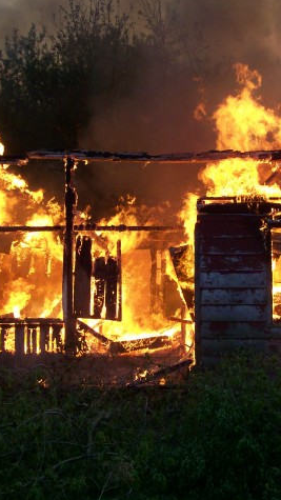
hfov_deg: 18.2
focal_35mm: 66
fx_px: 875
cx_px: 163
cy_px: 249
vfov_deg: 31.9
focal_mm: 7.6
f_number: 3
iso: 80
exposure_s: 1/220
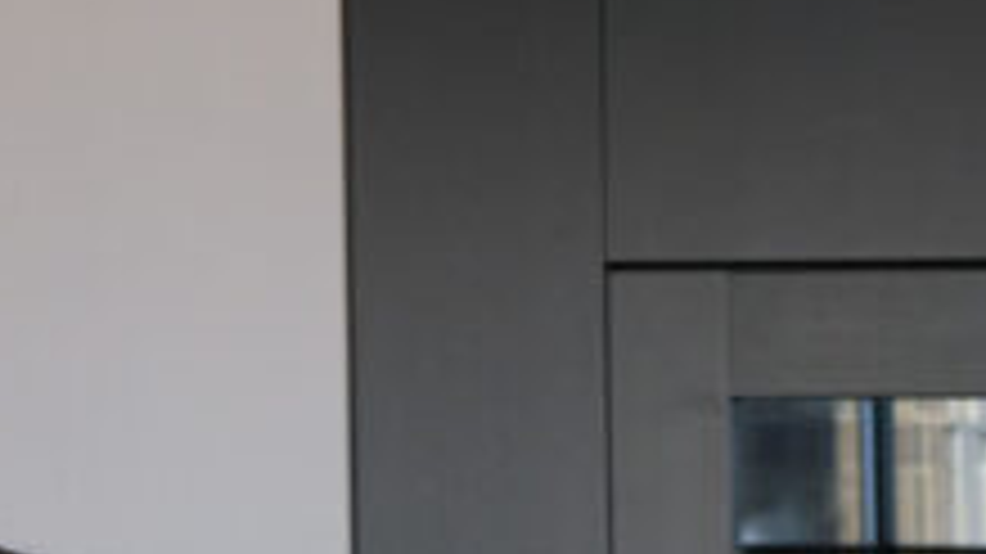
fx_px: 5123
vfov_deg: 5.9
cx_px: 1598
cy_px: 1322
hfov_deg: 10.5
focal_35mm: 196
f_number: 3.6
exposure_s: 1/125
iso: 1000
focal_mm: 26.5
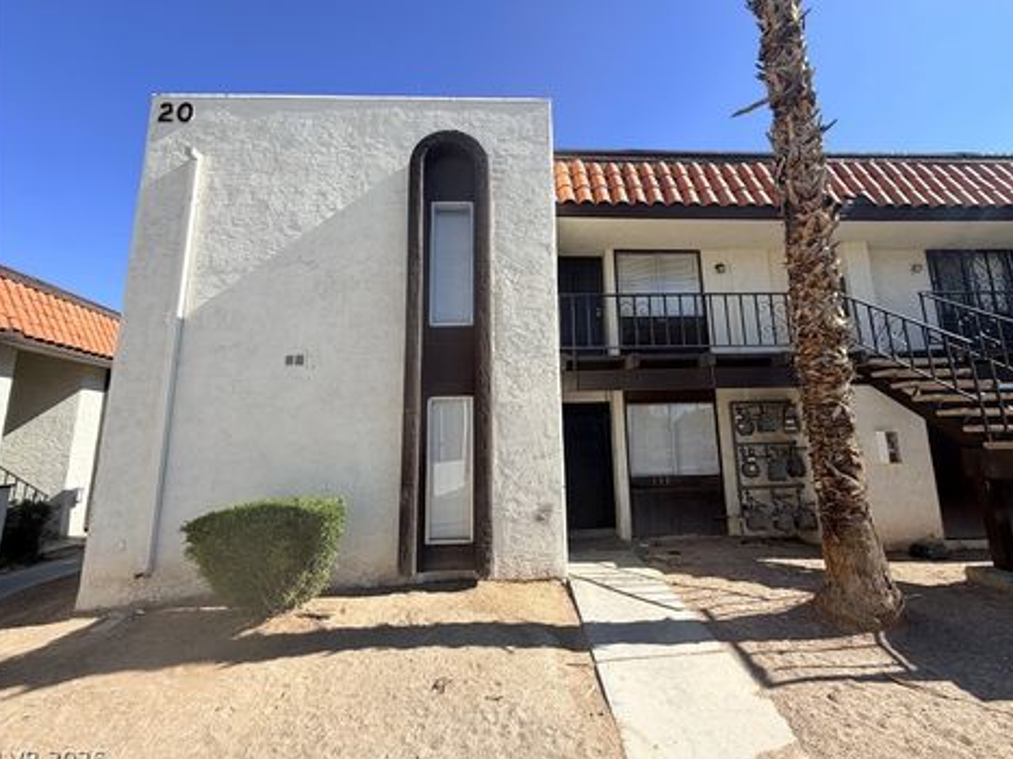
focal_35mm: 15
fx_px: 439
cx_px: 531
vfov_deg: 81.7
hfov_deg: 98.1
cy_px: 370
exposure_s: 1/770
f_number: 2.2
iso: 32
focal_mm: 2.22
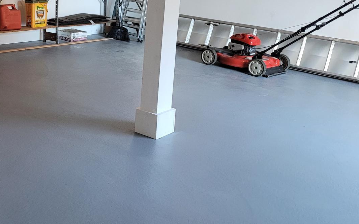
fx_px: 519
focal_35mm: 53
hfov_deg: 36.0
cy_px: 42
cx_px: 41
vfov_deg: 24.0
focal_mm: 5.4
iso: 250
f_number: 1.8
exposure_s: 1/60
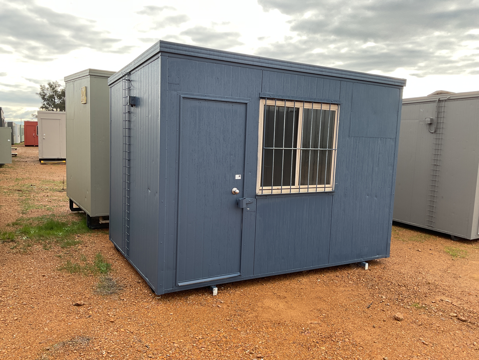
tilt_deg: -7.3
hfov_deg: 61.7
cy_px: 180
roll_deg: -0.9
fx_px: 401
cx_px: 240
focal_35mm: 29
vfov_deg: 48.2
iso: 16
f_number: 1.8
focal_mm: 3
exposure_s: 1/132
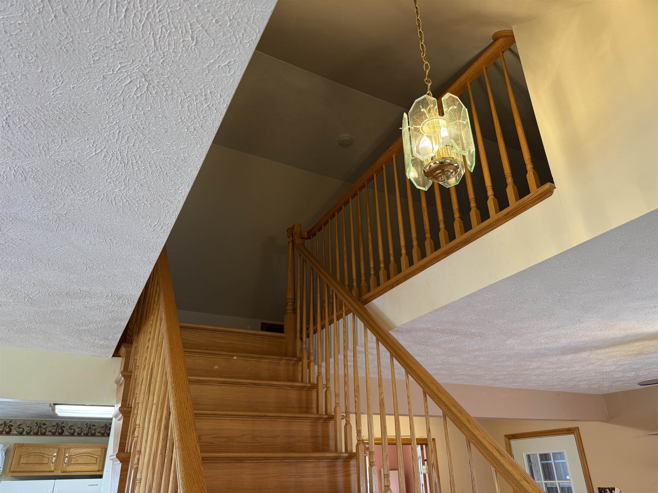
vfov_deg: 56.8
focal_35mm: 24
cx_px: 329
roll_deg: +1.3
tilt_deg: +25.5
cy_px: 246
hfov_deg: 71.6
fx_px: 456
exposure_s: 1/60
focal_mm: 6.76
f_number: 1.78
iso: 100
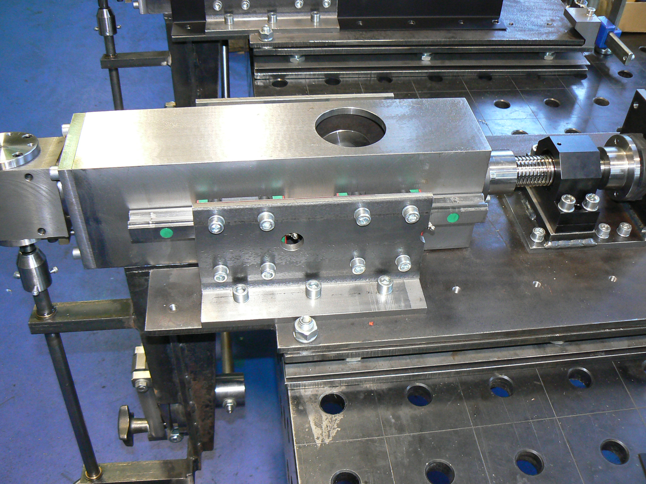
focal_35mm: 36
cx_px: 323
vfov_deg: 39.7
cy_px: 242
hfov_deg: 51.4
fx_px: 672
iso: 200
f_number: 2.8
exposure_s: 1/30
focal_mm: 6
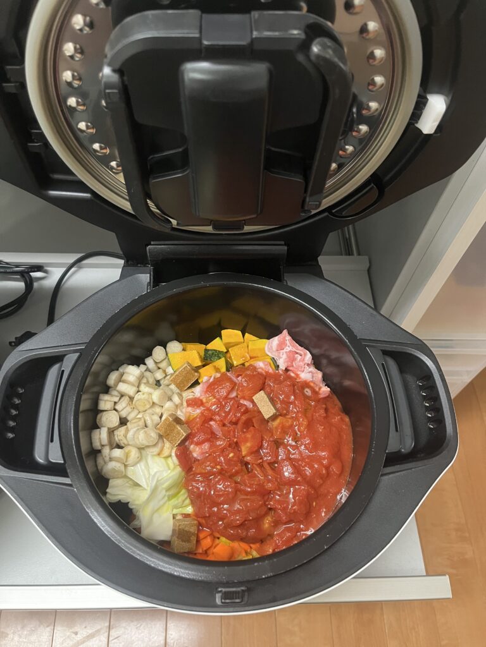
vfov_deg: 67.3
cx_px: 243
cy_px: 324
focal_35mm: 26
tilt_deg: -59.2
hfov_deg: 53.1
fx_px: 487
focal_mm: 5.1
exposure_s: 1/30
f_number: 1.6
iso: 500
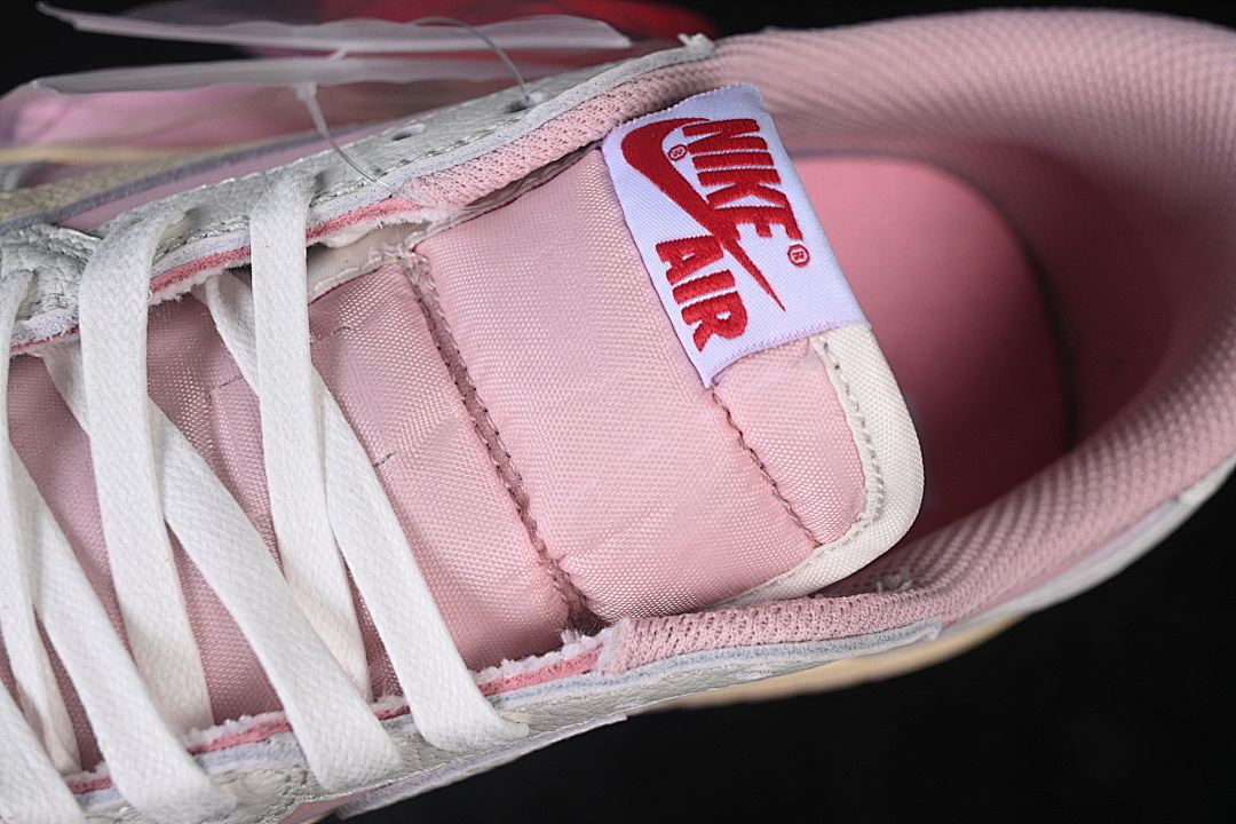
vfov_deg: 18.2
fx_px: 2575
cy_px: 412
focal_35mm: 75
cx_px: 618
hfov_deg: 27.0
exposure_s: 1/80
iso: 160
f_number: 7.1
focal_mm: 50
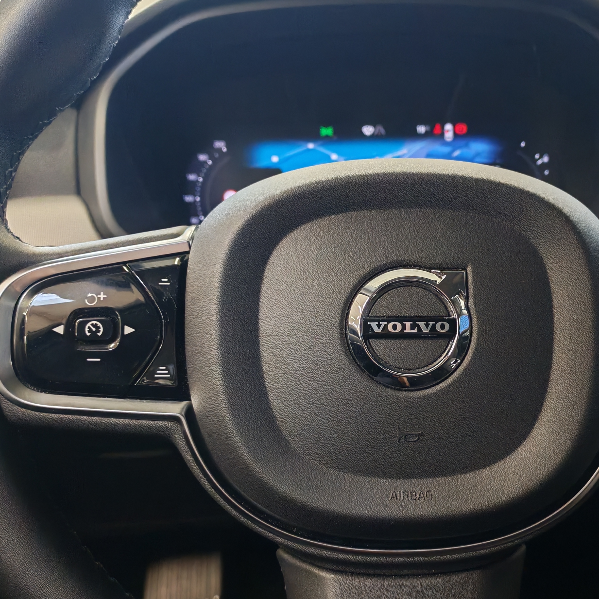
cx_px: 408
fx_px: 901
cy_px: 347
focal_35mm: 46
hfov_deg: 36.3
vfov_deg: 36.7
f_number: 1.9
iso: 1250
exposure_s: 1/100
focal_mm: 6.12
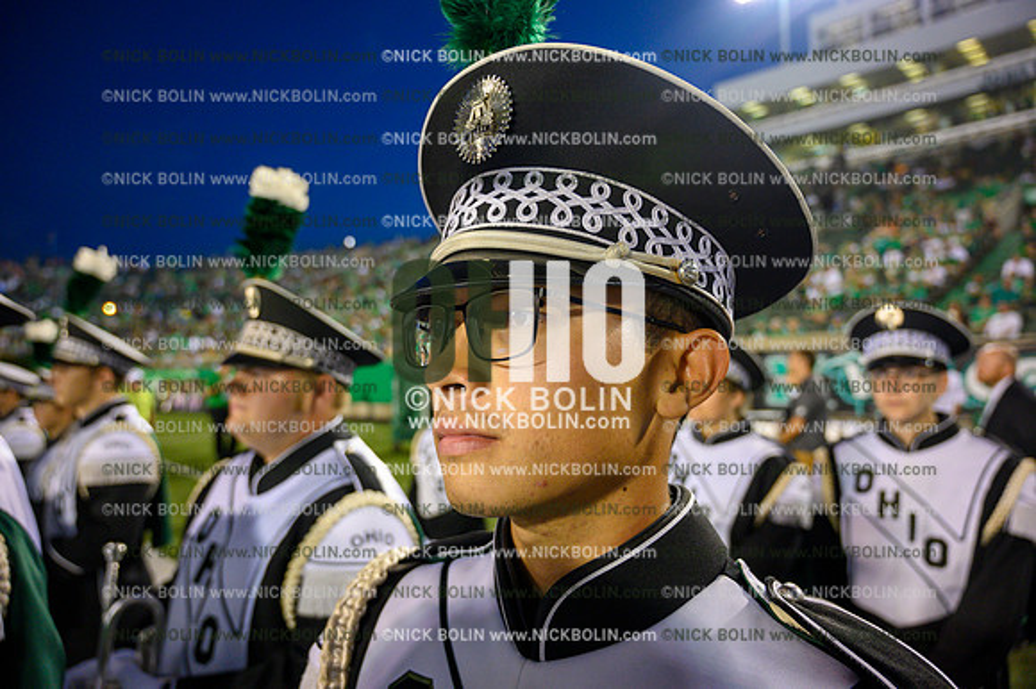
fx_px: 690
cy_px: 344
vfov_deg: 53.1
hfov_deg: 73.8
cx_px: 518
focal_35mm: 24
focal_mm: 24
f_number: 4
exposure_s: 1/200
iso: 2000
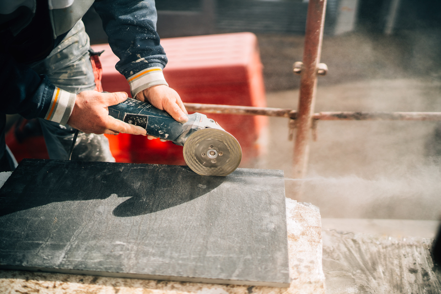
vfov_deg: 37.9
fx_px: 429
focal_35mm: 35
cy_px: 147
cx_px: 220
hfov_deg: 54.4
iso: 200
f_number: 1.4
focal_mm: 35
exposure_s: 1/8000
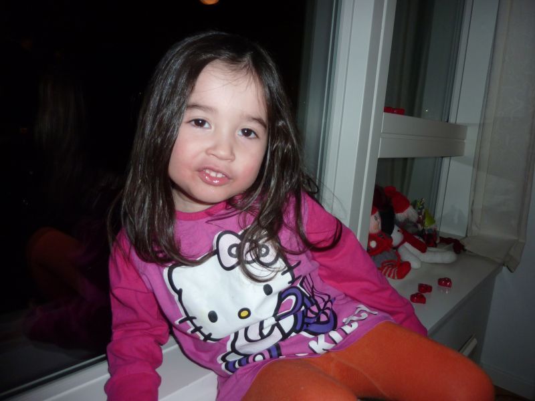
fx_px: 386
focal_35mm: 25
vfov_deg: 54.9
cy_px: 200
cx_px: 268
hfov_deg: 69.4
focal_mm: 4.1
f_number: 3.3
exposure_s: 1/125
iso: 100
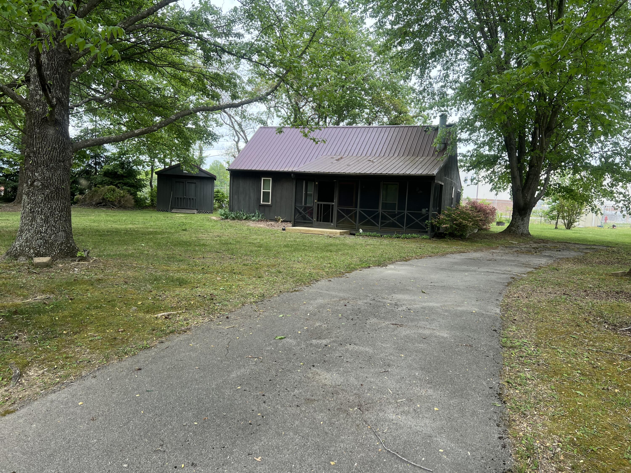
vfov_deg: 53.1
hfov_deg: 67.3
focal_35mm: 26
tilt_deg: -5.0
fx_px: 474
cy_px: 236
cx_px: 316
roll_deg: -2.5
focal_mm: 5.7
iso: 50
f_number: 1.5
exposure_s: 1/490
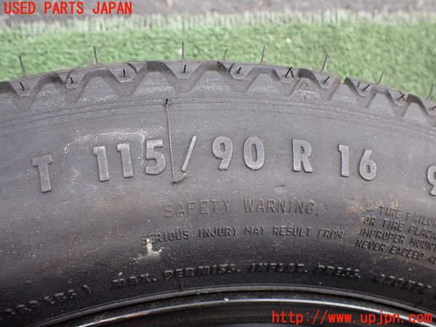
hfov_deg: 60.0
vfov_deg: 46.8
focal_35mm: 30
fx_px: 378
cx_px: 218
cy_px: 164
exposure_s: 1/125
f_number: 2.3
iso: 200
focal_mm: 5.4
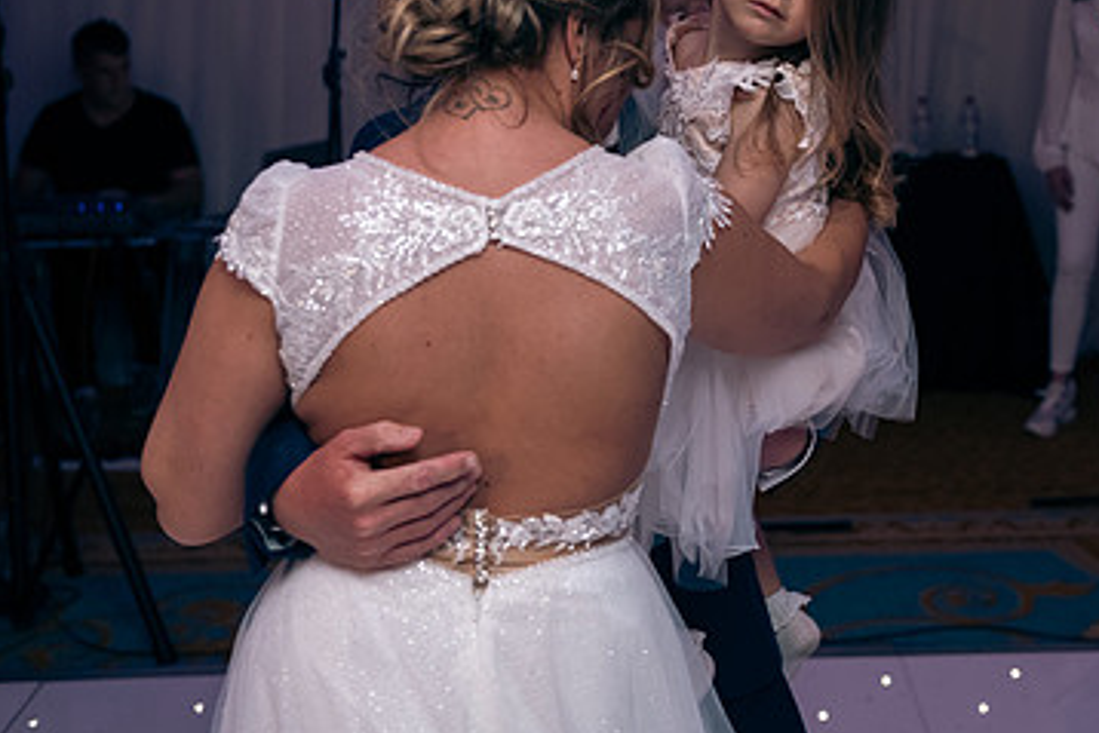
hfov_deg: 29.4
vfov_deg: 19.9
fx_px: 2077
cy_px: 182
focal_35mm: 68
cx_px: 752
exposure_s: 1/160
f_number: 3.5
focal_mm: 42
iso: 800
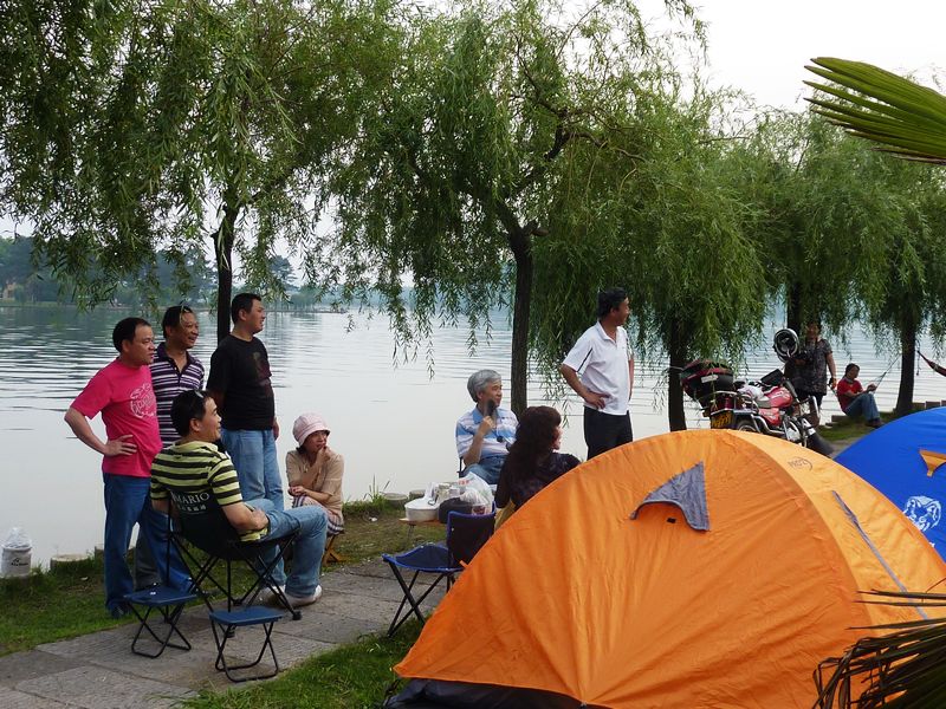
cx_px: 473
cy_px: 354
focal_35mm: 44
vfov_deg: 32.9
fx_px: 1202
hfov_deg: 42.9
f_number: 3.4
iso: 80
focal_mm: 5
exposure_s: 1/125
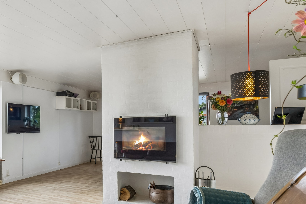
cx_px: 65
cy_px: 125
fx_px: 255
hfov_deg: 57.7
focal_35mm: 30
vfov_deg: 43.3
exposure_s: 1/40
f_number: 10
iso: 200
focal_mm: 16
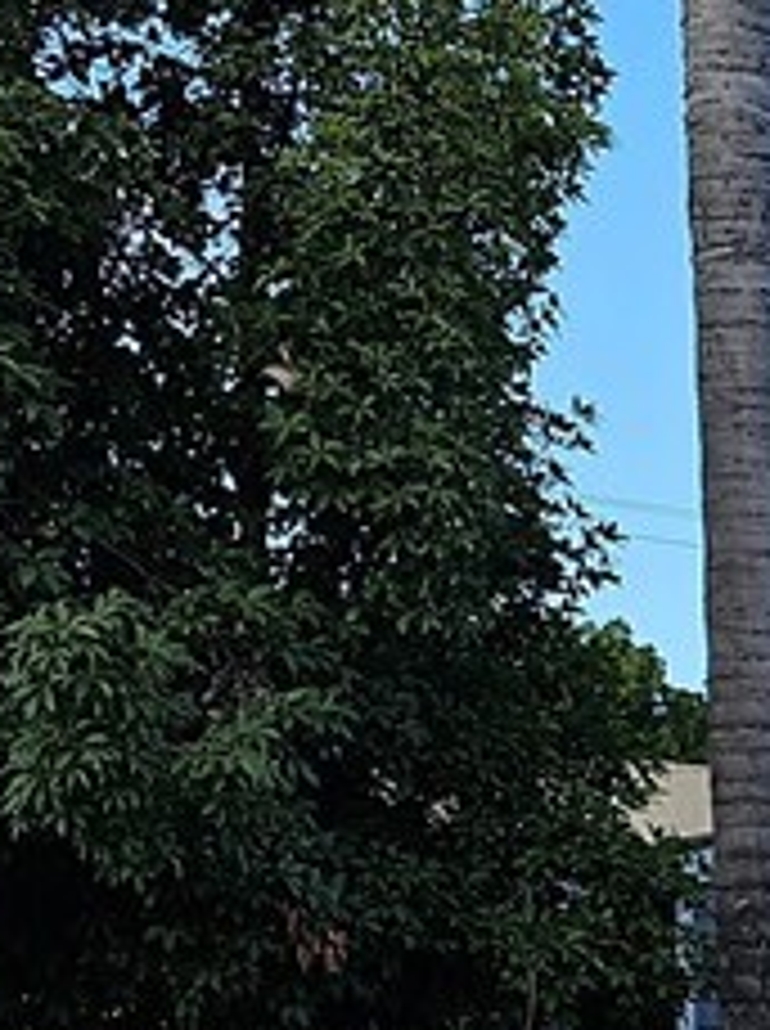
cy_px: 1277
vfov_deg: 18.0
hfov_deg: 12.6
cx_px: 1517
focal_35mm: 103
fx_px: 3063
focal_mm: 6.3
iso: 40
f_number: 1.7
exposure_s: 1/719
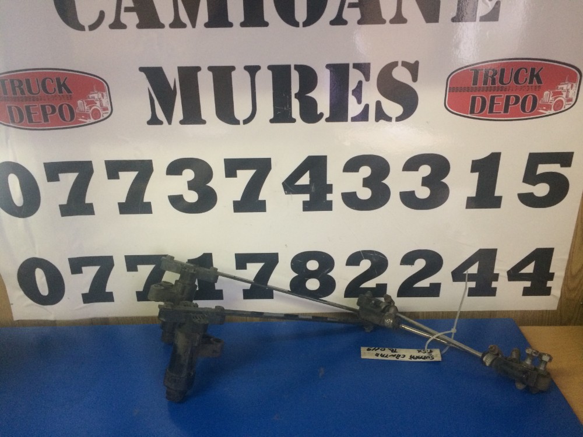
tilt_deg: -23.8
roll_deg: +0.4
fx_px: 488
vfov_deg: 48.2
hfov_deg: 61.7
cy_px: 218
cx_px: 292
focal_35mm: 29
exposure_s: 1/33
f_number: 2.2
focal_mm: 4.15
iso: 320
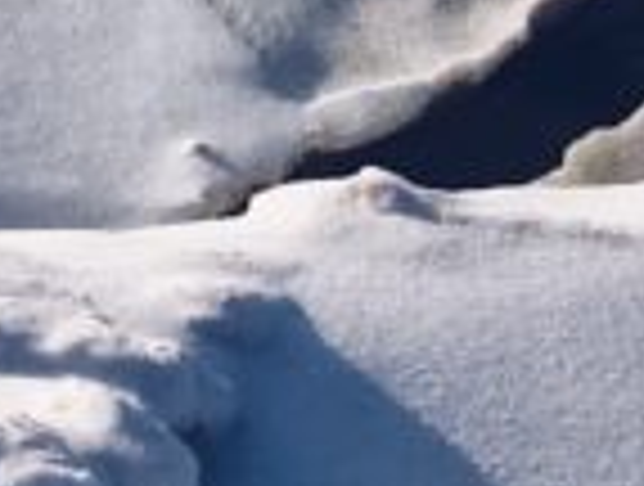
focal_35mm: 207
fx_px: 3861
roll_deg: +0.5
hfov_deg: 9.2
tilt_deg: -17.2
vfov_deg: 6.5
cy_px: -994
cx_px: -432
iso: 25
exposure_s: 1/1789
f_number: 2.2
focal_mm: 4.15
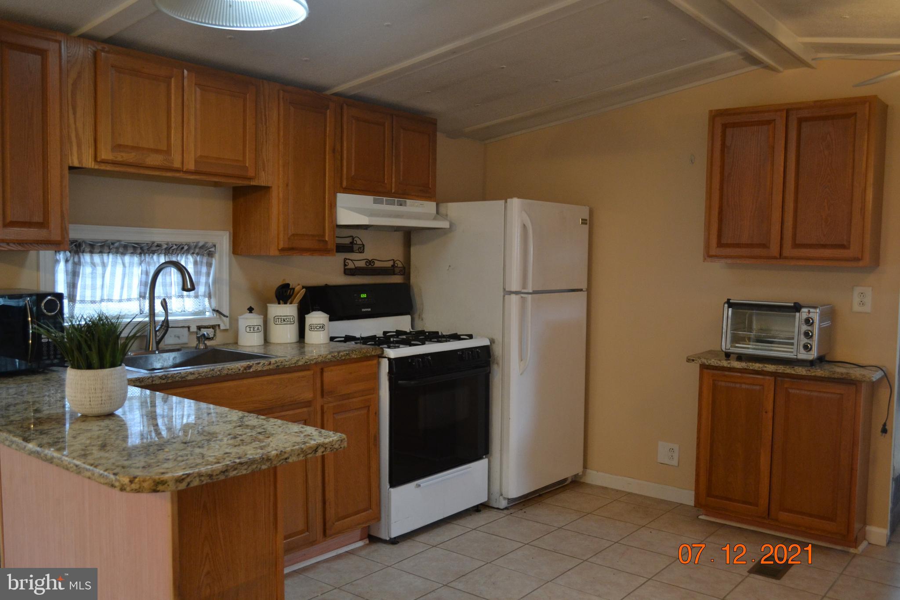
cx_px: 450
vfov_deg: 43.6
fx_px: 750
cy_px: 300
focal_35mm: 30
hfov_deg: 61.9
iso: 1000
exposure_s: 1/15
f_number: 3.8
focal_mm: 20
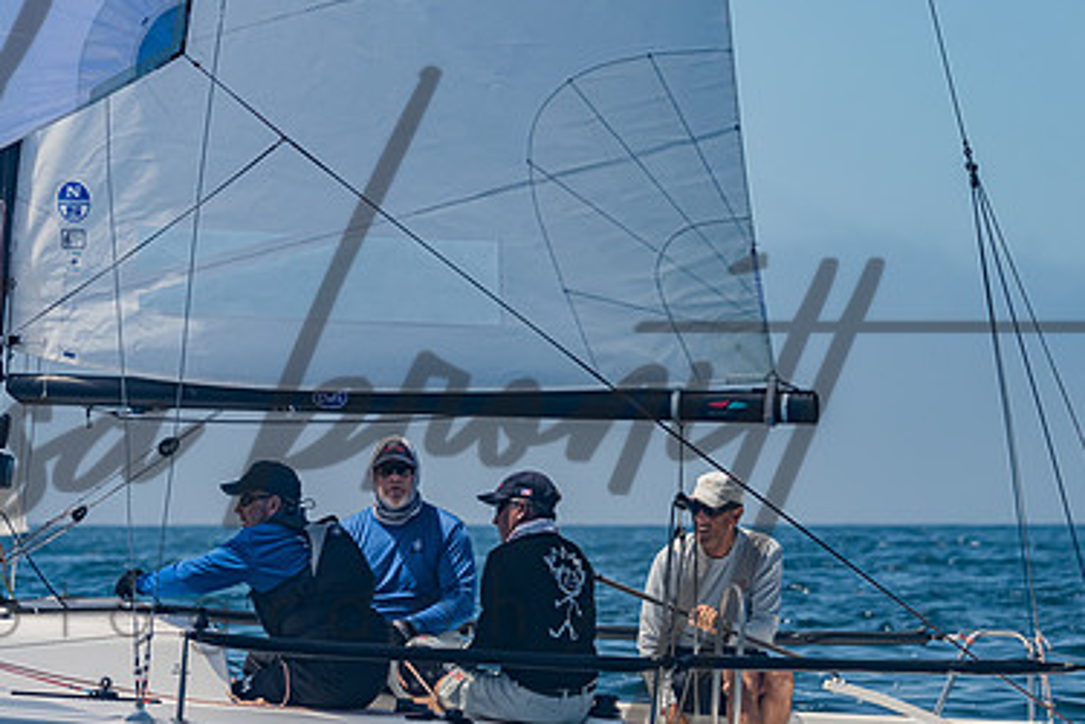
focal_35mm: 271
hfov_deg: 7.6
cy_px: 395
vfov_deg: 5.1
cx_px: 469
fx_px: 8167
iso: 400
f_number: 6.3
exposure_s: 1/2500
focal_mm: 175
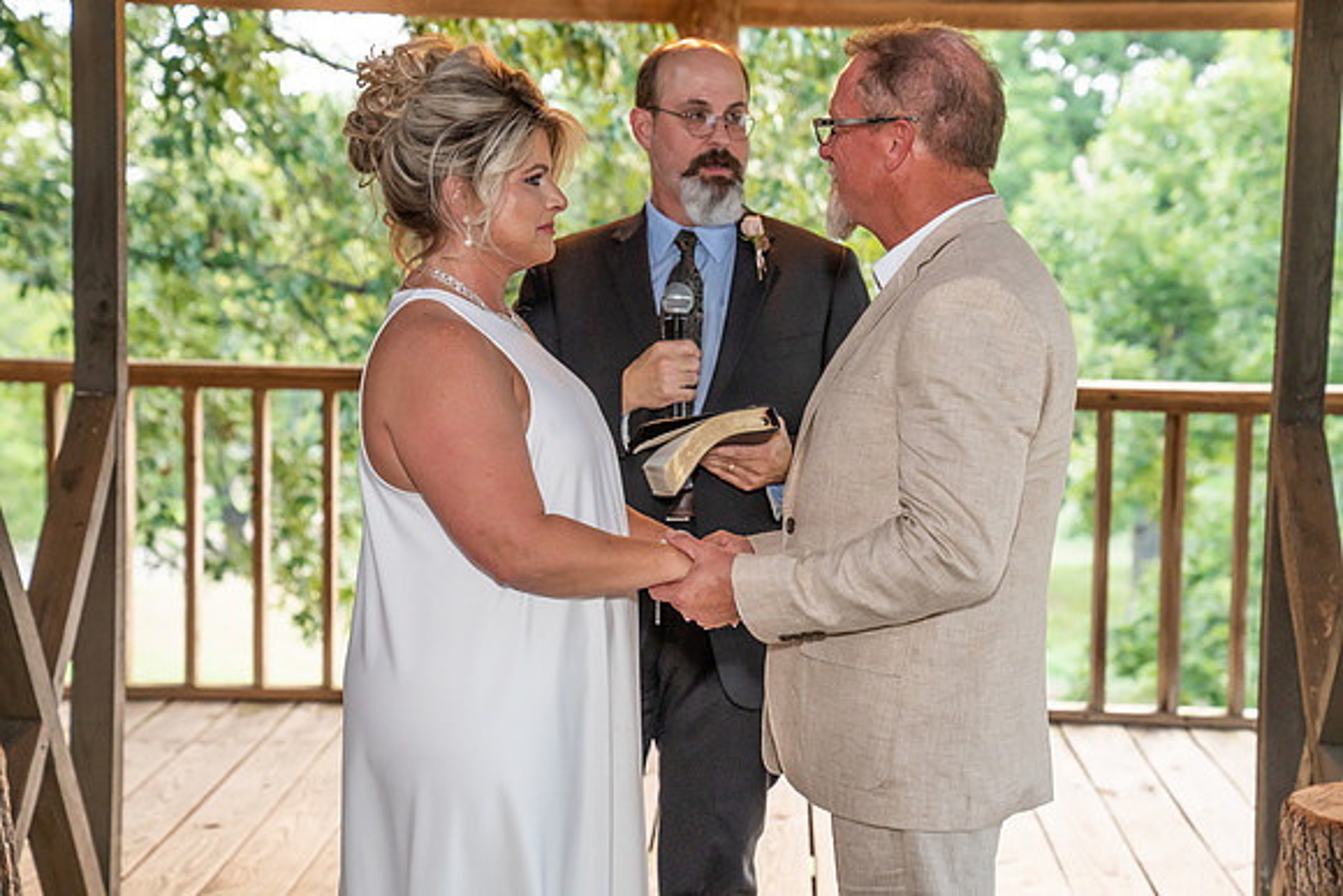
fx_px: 2612
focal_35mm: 70
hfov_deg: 28.8
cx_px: 672
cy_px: 448
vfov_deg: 19.5
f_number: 4.5
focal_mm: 70
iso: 1600
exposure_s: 1/125
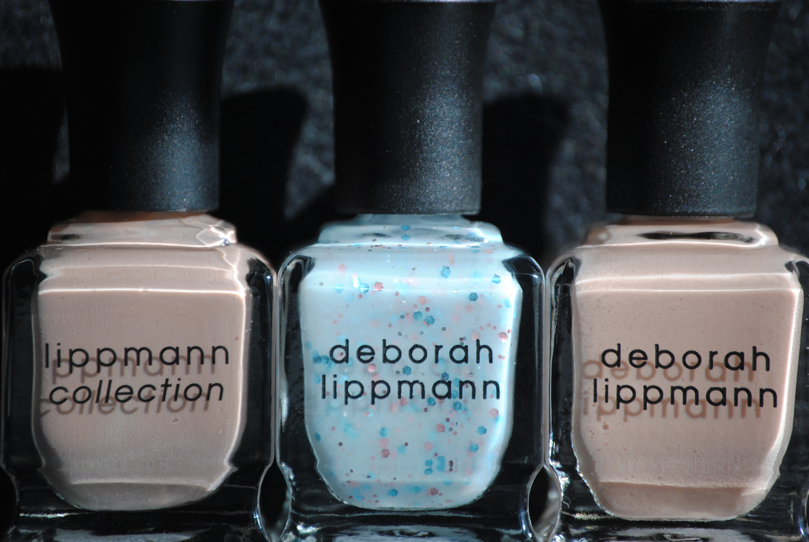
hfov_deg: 7.8
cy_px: 271
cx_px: 404
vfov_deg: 5.3
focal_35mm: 262
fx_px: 5906
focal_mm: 175
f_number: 5.3
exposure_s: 1/500
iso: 200
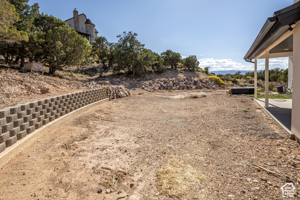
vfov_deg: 65.7
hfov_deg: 88.5
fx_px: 154
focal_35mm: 18
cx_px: 146
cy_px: 87
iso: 320
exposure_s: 1/800
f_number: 10
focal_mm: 16
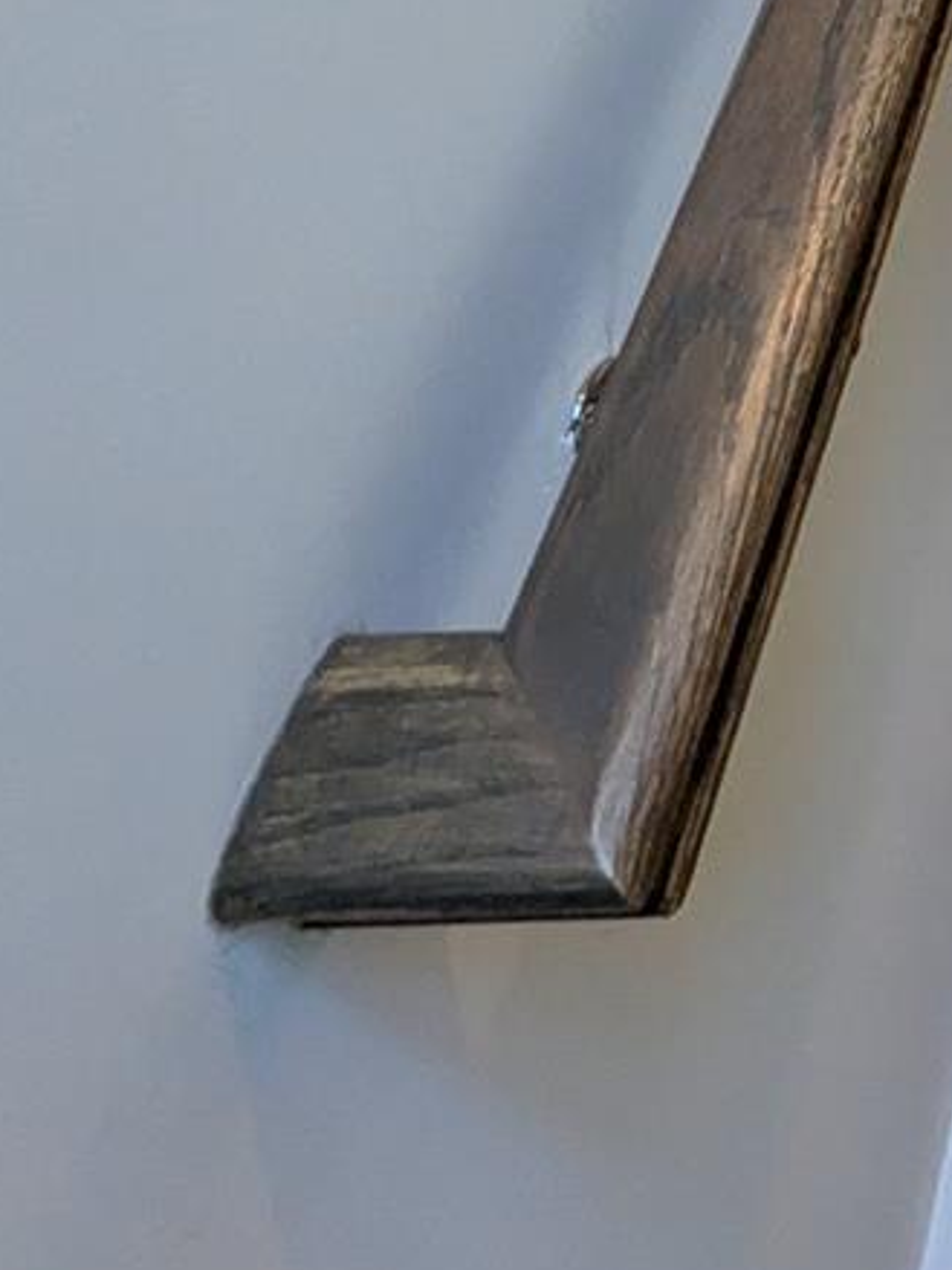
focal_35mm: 49
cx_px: 1600
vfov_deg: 27.9
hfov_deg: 21.8
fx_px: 1798
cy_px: -584
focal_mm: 1.85
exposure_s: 1/120
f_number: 2.2
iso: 115
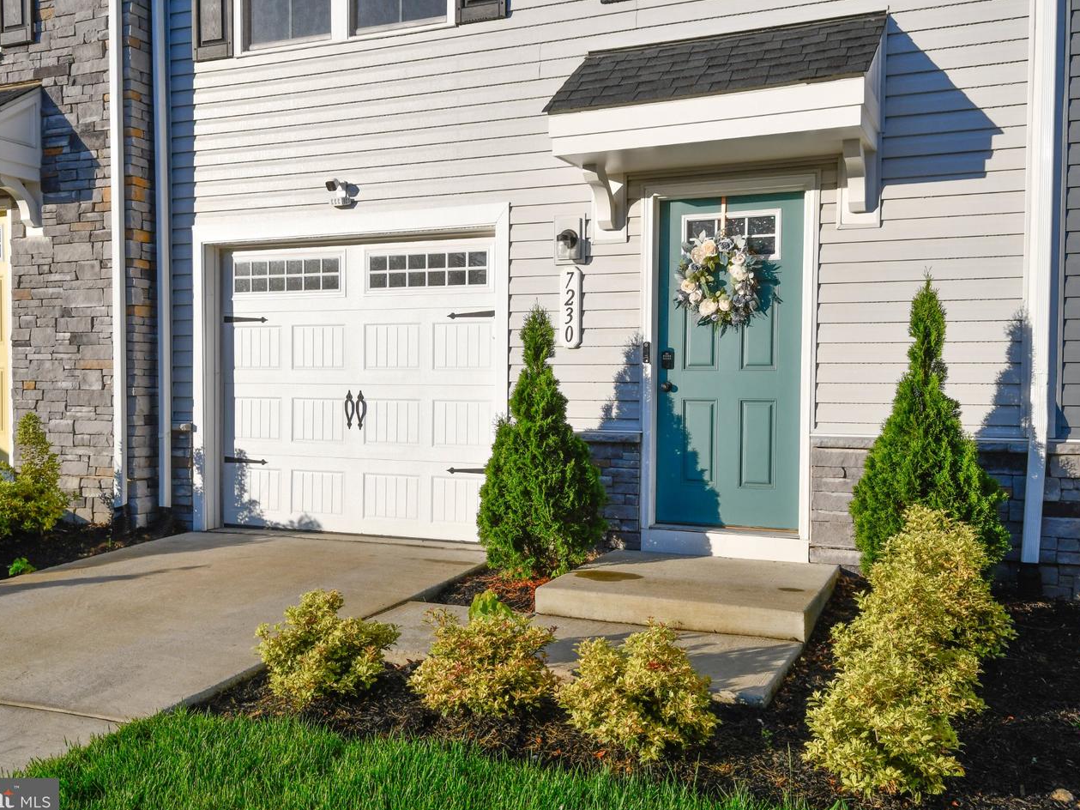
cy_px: 410
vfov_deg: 42.9
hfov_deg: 55.4
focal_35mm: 33
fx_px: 1029
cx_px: 543
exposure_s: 1/500
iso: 250
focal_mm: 20
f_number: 10
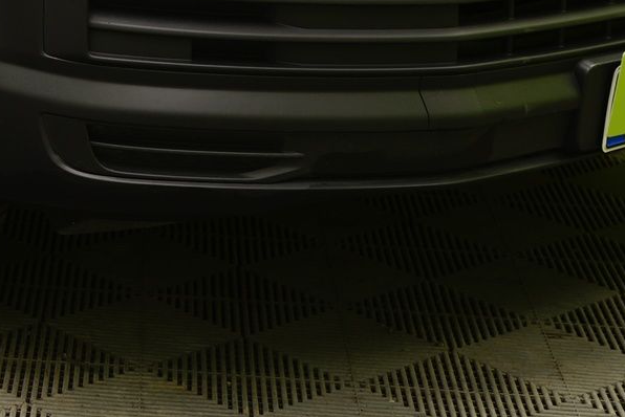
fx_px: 2258
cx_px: -91
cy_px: -334
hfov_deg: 15.3
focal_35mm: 130
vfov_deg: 10.0
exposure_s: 1/10
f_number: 4
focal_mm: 31
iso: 80
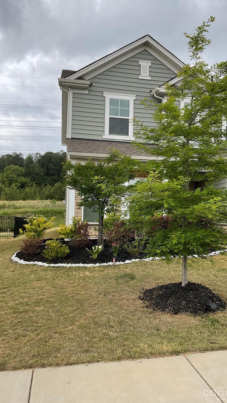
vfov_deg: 61.0
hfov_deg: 36.6
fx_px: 343
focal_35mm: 32
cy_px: 202
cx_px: 134
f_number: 1.8
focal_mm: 3
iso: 16
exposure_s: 1/568
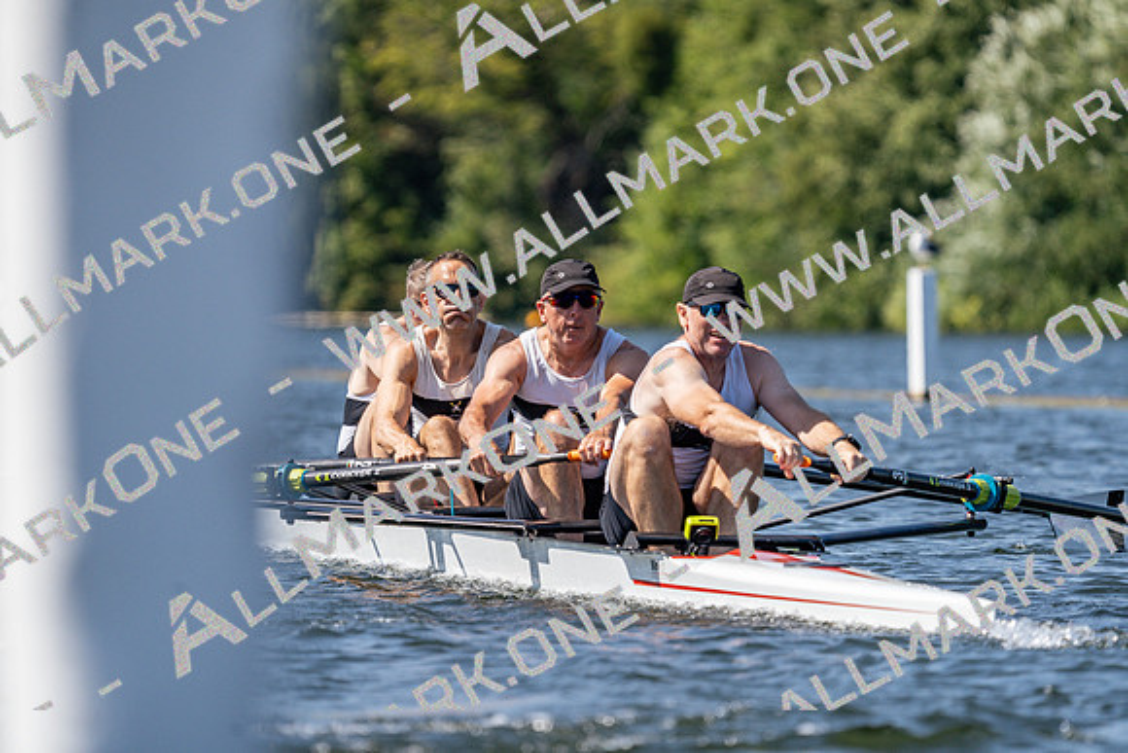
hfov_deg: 5.2
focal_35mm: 400
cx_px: 564
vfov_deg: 3.4
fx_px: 12536
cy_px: 376
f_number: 6.3
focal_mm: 400
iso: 320
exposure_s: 1/2000
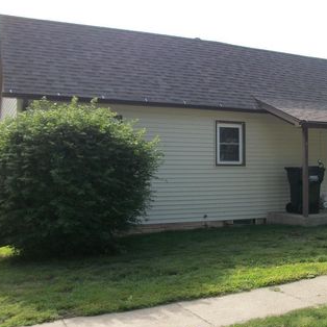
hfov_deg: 37.0
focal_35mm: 45
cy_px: 187
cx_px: 227
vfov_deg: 37.5
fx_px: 481
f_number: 2.9
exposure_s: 1/640
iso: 80
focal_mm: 5.7
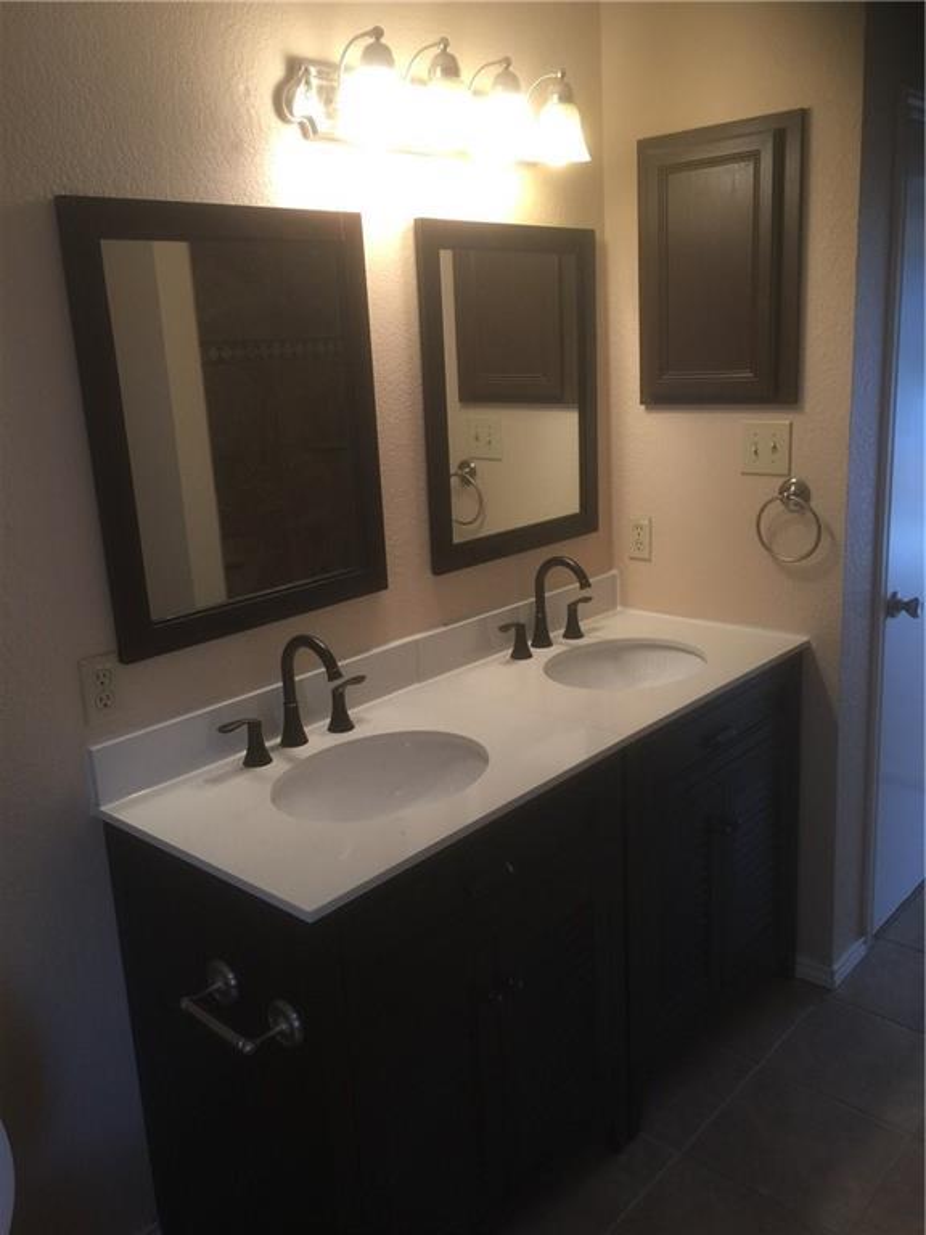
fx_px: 1034
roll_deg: +2.0
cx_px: 463
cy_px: 618
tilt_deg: -14.3
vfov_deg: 61.7
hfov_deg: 48.2
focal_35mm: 29
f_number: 2.2
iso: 50
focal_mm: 4.15
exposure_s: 1/15
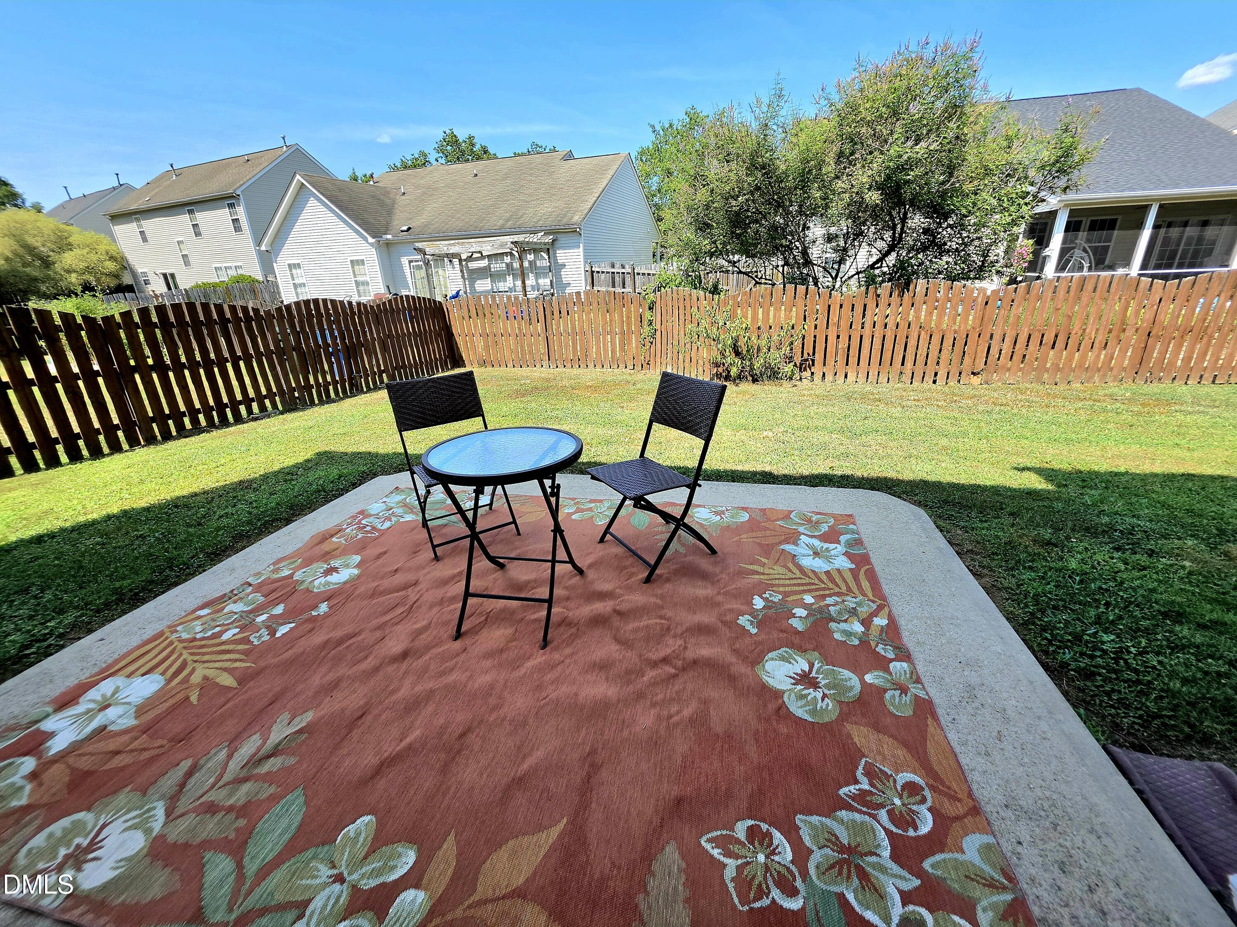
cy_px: 464
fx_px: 465
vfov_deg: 89.9
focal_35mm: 13
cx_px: 618
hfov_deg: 106.2
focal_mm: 2.2
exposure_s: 1/1111
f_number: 1.9
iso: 32
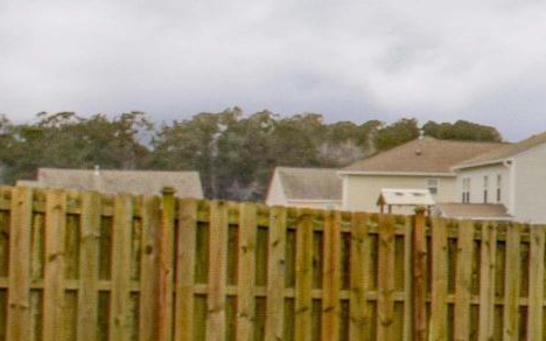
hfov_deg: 11.2
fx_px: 1458
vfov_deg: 13.3
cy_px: 204
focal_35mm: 98
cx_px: 1671
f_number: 22
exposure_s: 1/15
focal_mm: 10
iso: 400
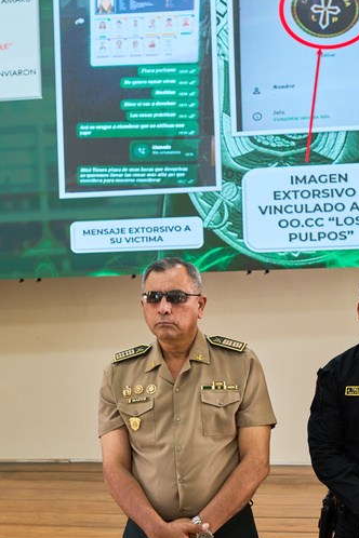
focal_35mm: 72
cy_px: 305
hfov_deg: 18.9
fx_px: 1077
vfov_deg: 28.0
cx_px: 155
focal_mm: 35
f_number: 2.5
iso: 500
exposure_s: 1/250
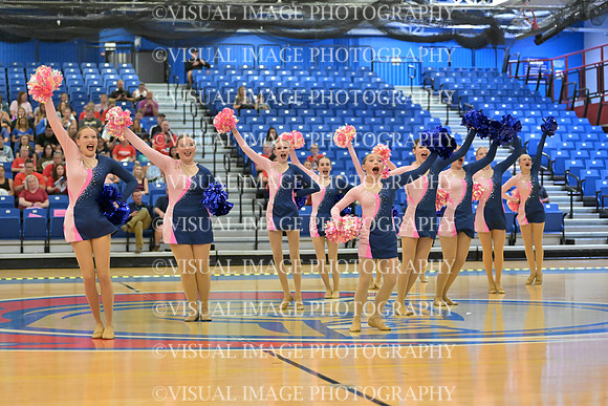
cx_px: 304
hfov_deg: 24.5
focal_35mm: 83
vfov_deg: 16.5
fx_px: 1402
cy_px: 203
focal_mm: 83
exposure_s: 1/1000
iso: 10000
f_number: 2.8
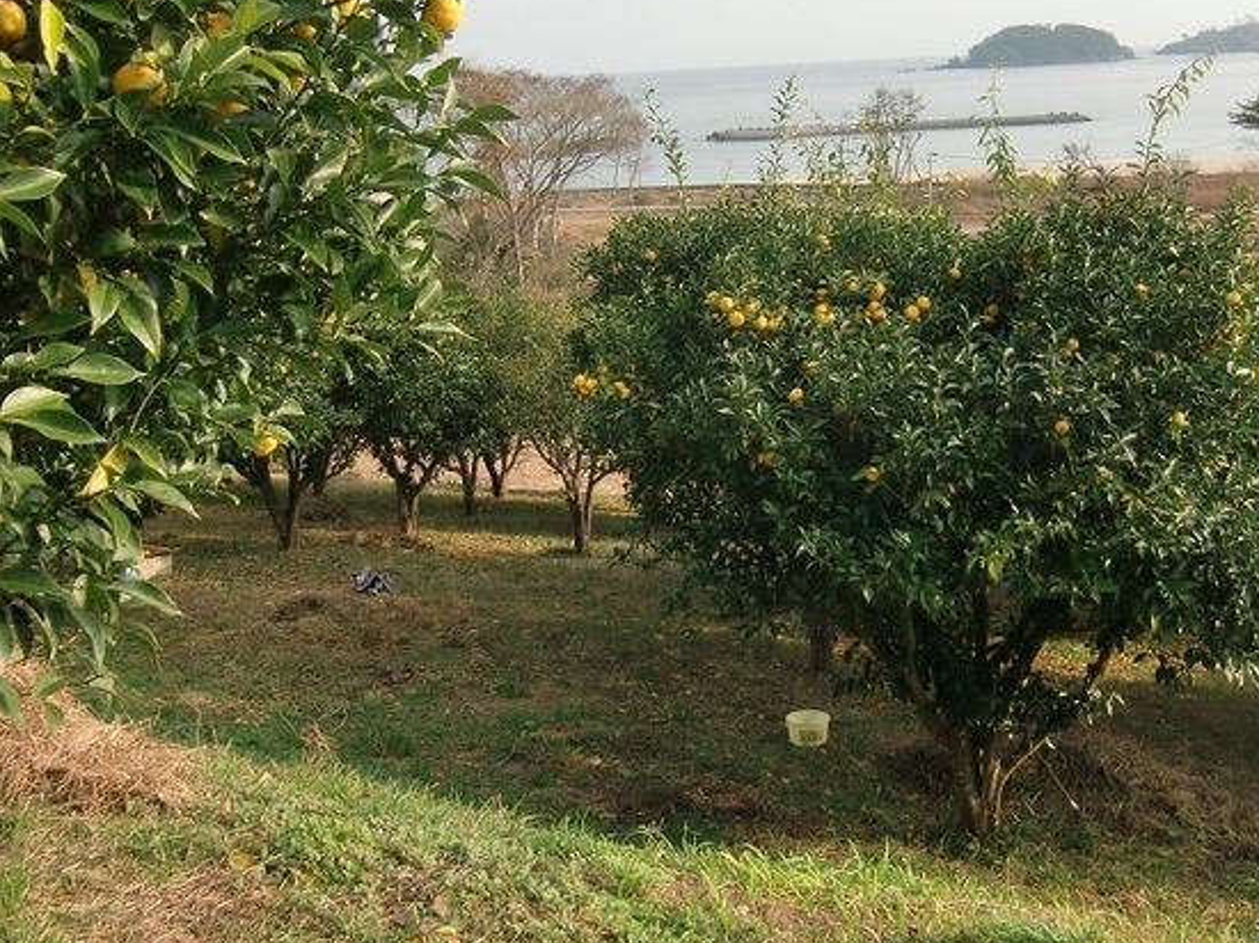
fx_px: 1563
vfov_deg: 33.4
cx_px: 731
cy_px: 354
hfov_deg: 43.7
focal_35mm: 43
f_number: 3.5
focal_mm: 5.2
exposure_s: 1/320
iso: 64
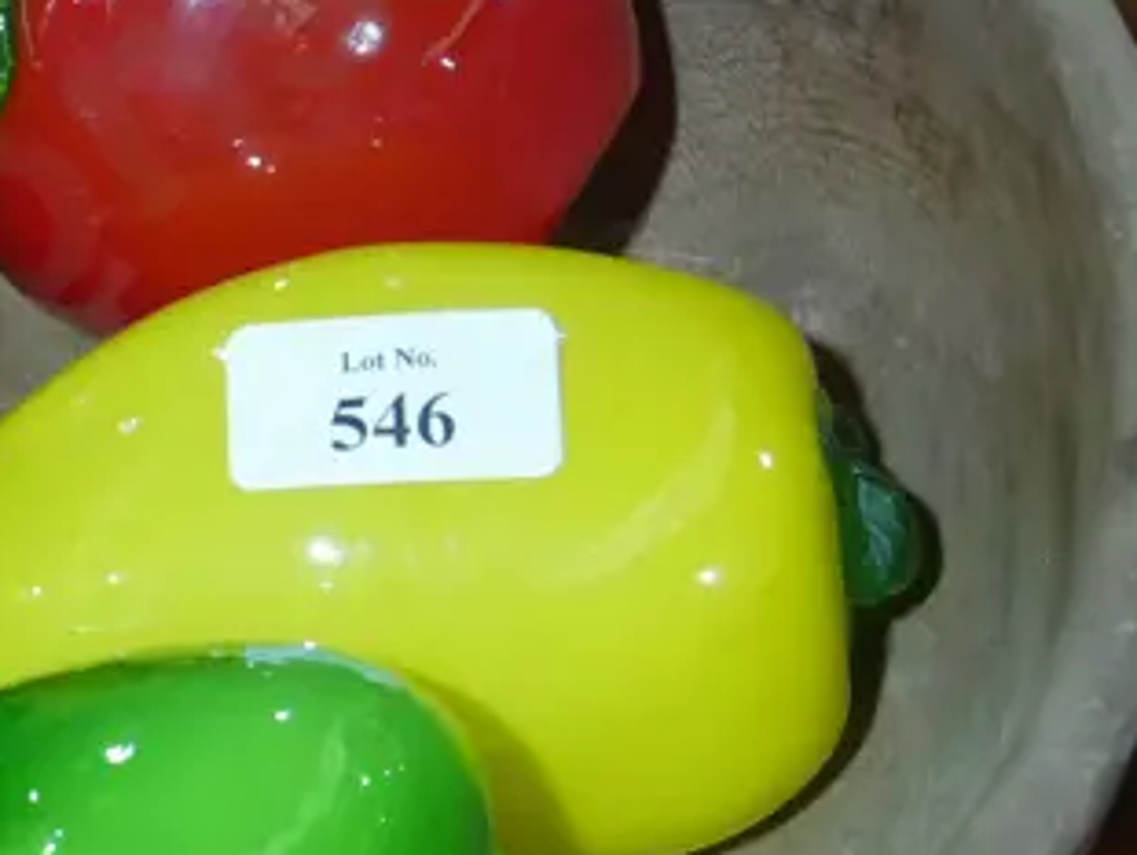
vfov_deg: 9.0
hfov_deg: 11.6
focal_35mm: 165
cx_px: -429
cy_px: 550
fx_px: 5424
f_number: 9
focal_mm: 25
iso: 2500
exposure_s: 1/60
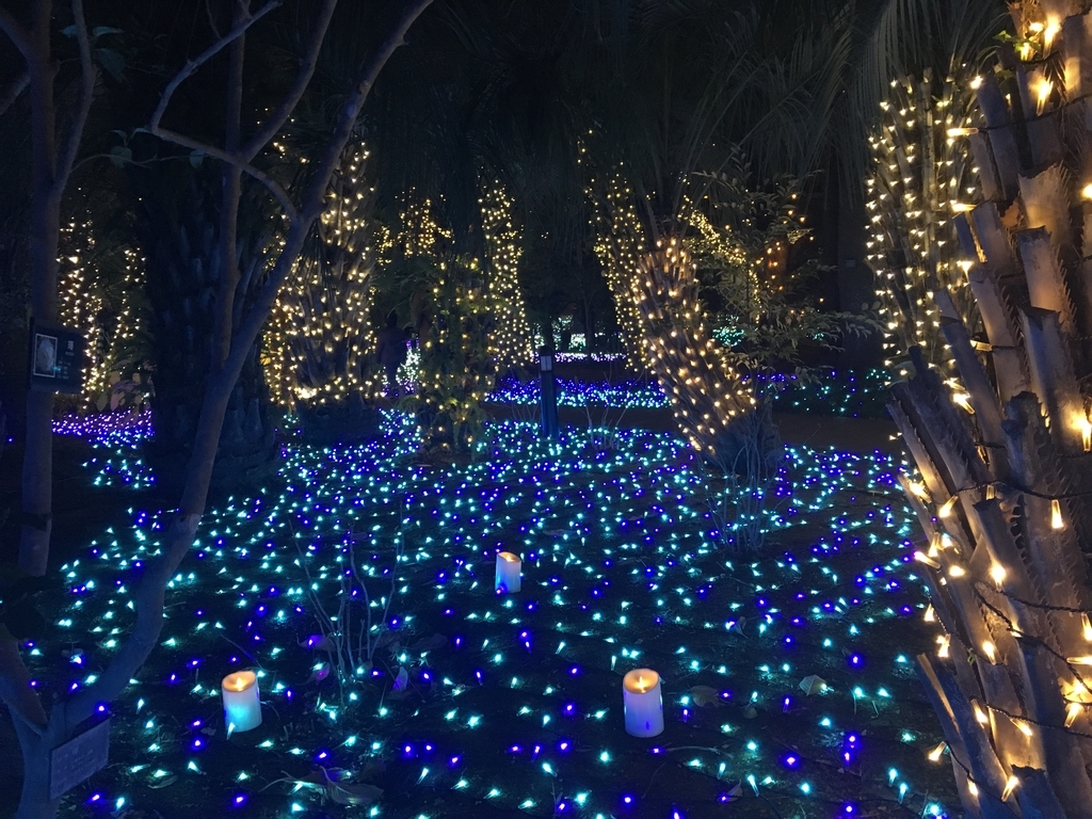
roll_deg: +2.8
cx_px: 546
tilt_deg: -6.5
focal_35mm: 29
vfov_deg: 48.2
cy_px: 410
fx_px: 915
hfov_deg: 61.7
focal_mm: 4.15
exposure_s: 1/17
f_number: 2.2
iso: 200
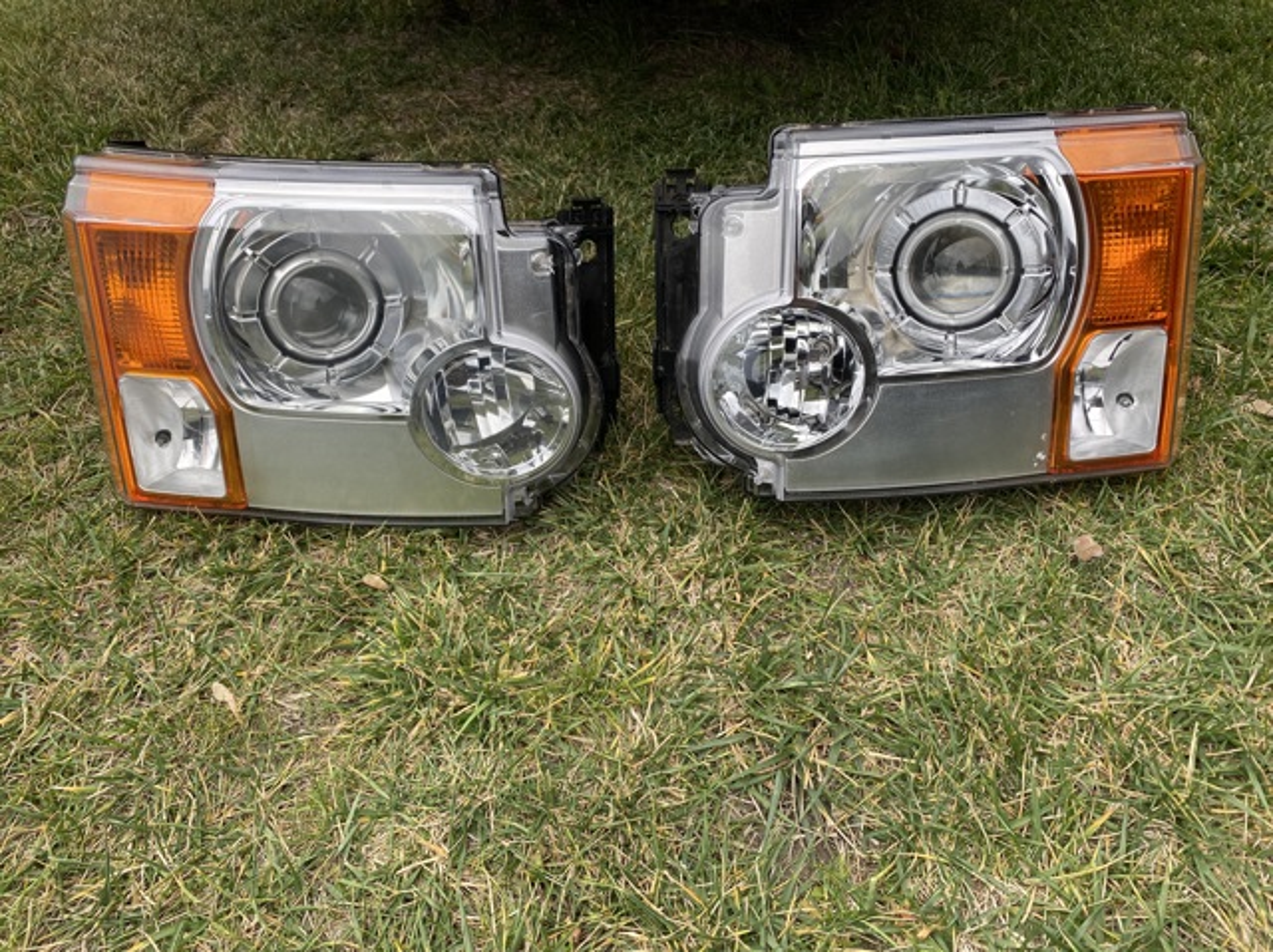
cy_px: 476
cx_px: 636
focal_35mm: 26
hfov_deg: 67.3
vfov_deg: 53.0
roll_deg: +3.5
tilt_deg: -44.7
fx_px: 955
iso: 32
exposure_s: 1/177
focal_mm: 4.25
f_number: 1.8
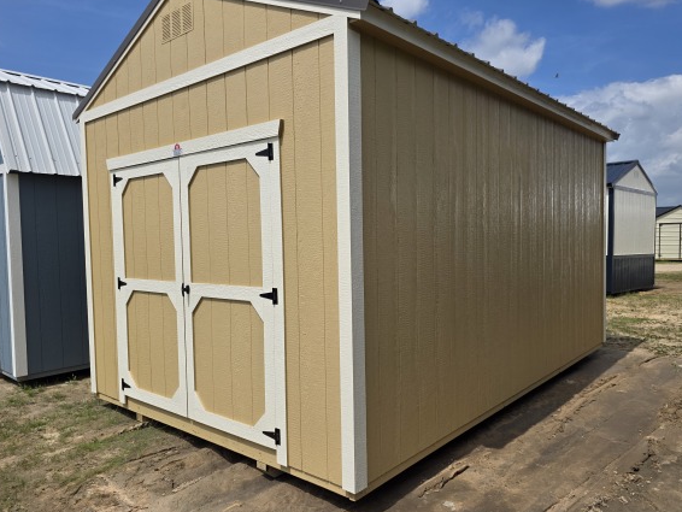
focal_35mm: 26
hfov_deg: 67.3
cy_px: 251
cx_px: 349
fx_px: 512
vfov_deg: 53.1
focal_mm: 6.3
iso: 64
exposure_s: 1/7944
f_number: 1.7
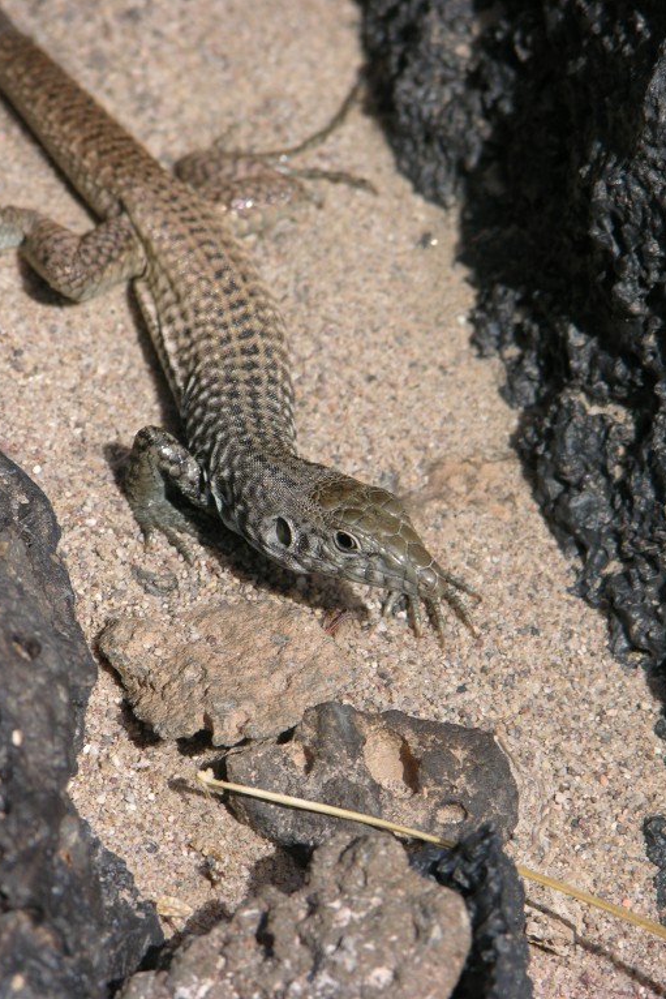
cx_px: 318
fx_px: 8099
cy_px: 500
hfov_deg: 4.7
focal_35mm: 292
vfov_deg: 7.1
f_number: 5.9
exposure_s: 1/348
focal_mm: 71.2
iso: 50
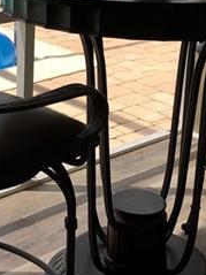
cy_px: 60
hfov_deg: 16.2
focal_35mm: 90
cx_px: 15
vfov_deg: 21.5
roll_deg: -0.8
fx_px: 715
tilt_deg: -18.7
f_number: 1.8
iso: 20
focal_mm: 3.99
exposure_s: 1/480
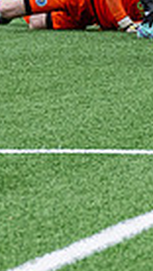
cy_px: -6
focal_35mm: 475
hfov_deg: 2.5
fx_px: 3413
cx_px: 446
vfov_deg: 4.5
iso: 800
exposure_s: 1/1600
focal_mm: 70
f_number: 4
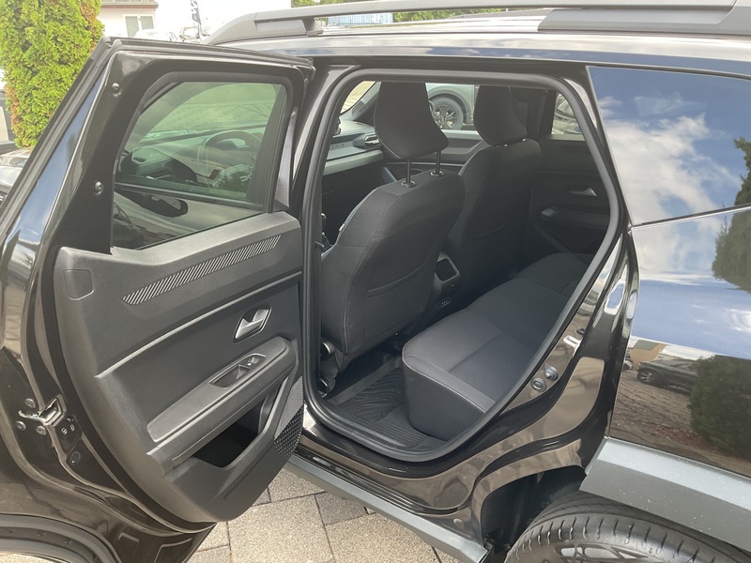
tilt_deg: -23.9
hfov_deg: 61.7
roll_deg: -0.5
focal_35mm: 29
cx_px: 376
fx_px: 629
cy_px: 282
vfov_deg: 48.2
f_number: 1.8
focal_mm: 3
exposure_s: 1/120
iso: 32
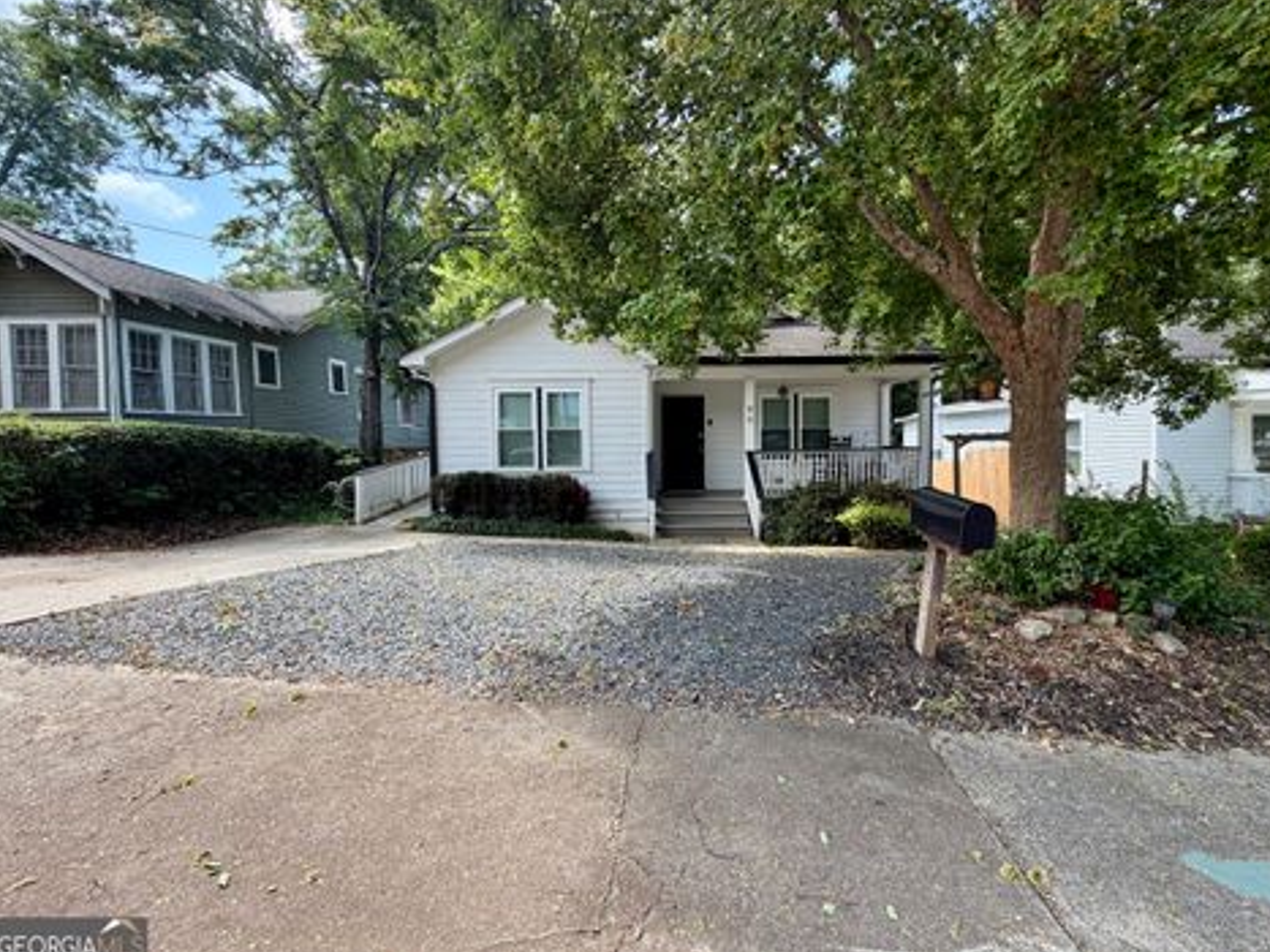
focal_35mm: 15
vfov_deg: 81.7
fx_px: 550
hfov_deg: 98.1
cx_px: 674
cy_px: 458
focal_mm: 2.22
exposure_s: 1/316
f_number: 2.2
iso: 50
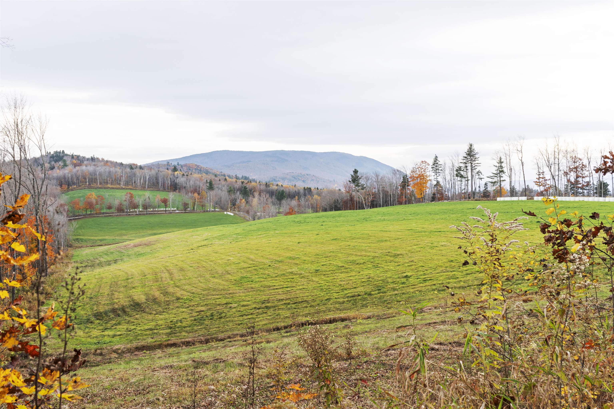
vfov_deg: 35.9
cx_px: 307
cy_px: 204
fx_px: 631
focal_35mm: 37
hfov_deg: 51.9
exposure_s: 1/4
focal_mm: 37
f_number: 11
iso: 320
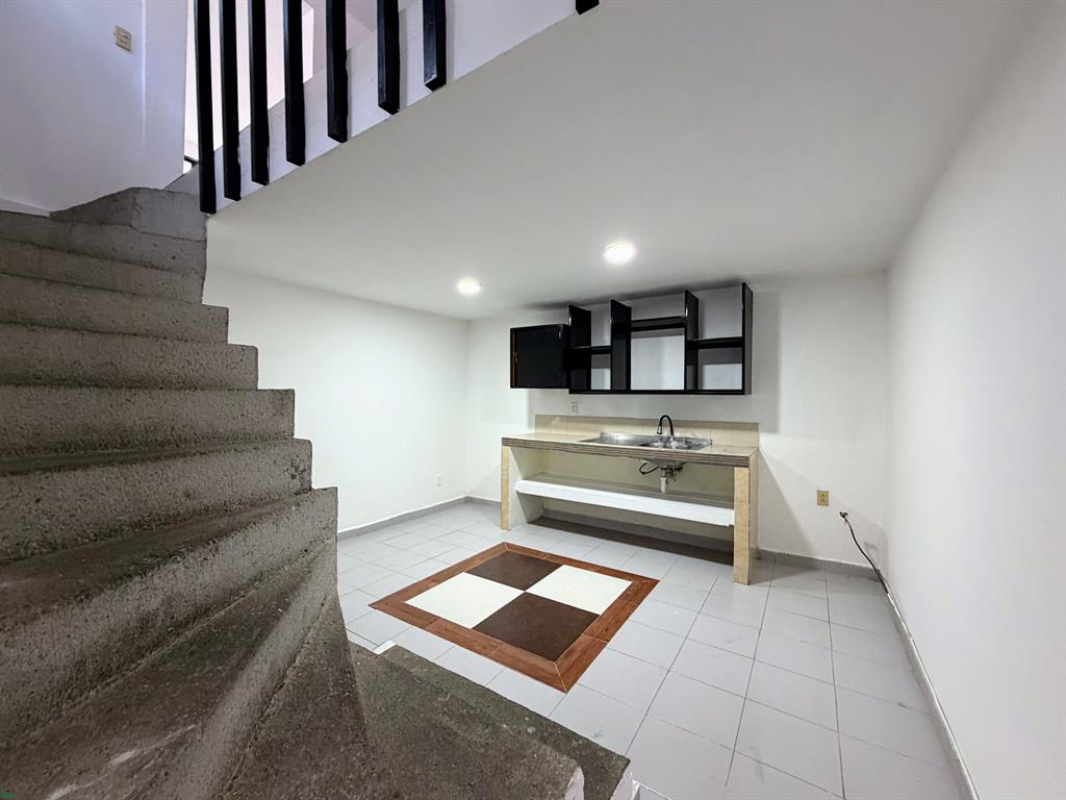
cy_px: 400
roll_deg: +0.1
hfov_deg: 102.1
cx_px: 533
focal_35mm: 14
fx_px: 431
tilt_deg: +0.6
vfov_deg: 85.7
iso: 320
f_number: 2.2
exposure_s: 1/60
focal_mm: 2.22
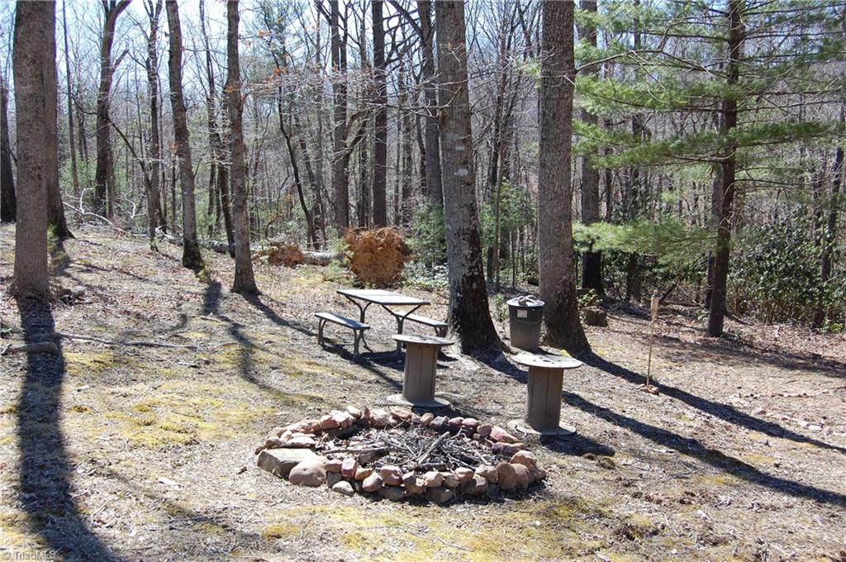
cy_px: 281
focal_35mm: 39
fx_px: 915
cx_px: 423
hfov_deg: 49.6
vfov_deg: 34.1
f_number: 6.3
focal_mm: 26
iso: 200
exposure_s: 1/160
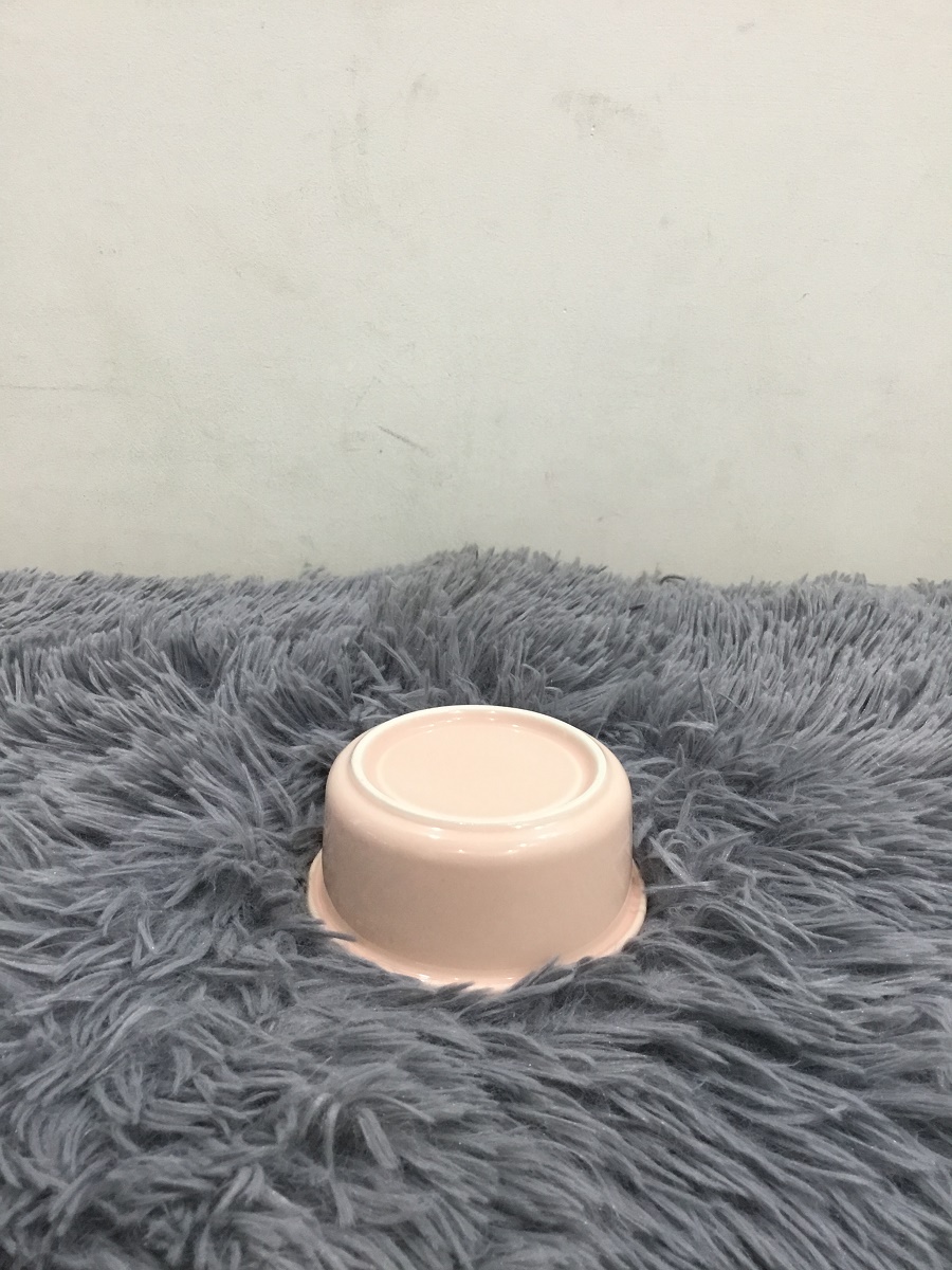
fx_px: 1137
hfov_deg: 45.4
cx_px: 476
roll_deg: -1.0
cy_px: 635
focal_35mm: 31
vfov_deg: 58.4
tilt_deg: -22.5
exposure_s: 1/33
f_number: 2.4
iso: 125
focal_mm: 3.3
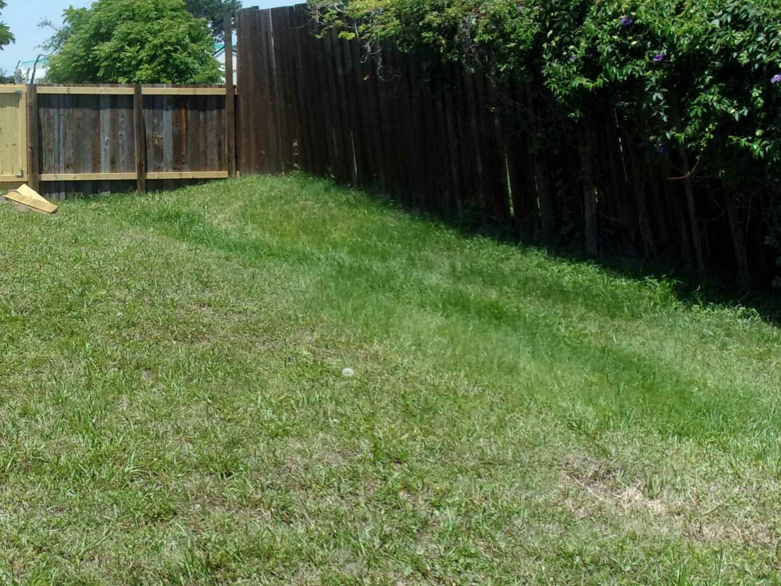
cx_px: 146
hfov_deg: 28.7
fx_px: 1489
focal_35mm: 66
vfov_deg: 22.3
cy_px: 299
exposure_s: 1/180
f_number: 11.8
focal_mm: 6.4
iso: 200
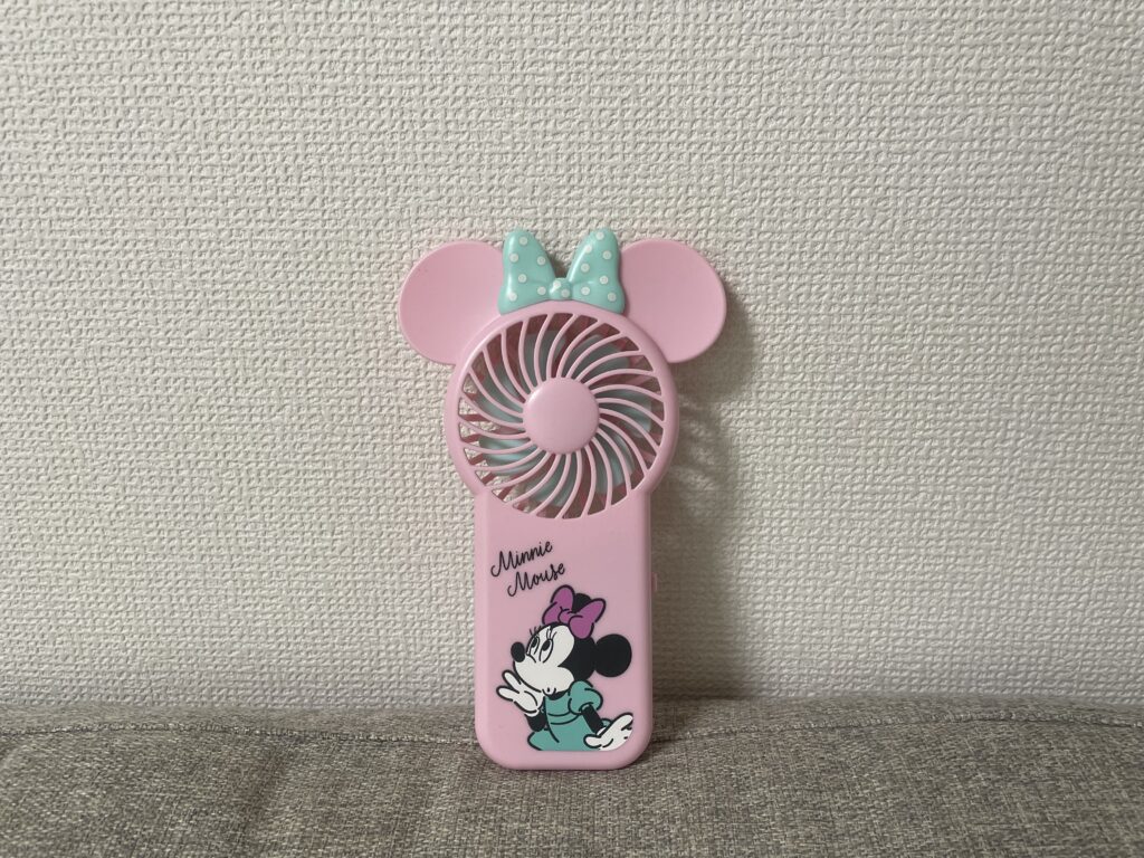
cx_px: 572
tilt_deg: -18.1
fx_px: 859
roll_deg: +0.2
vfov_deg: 53.1
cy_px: 429
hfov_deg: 67.3
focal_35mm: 26
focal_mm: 4.2
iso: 100
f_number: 1.6
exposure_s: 1/120
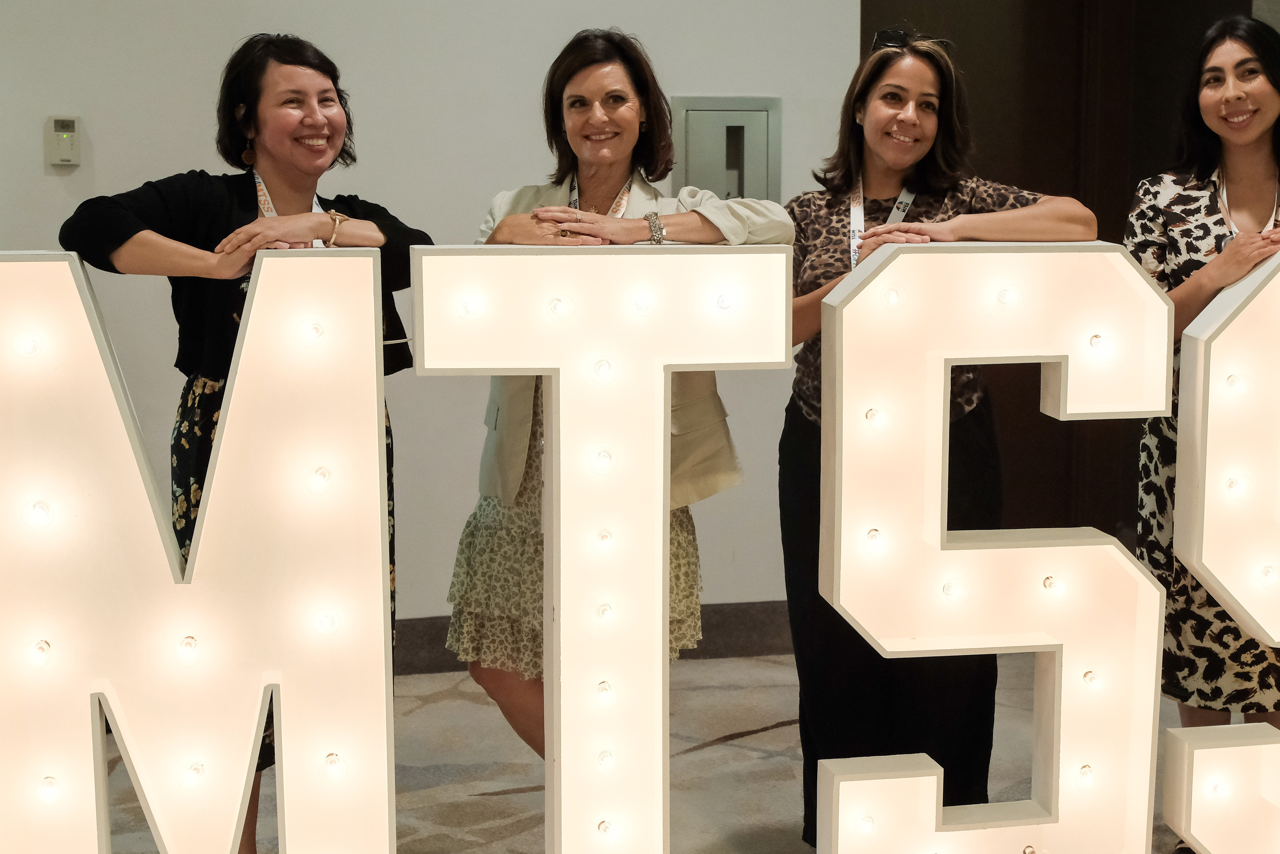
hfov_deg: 35.0
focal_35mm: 57
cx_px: 739
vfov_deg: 23.8
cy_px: 457
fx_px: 2027
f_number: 2.8
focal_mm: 24.9
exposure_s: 1/125
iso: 2000
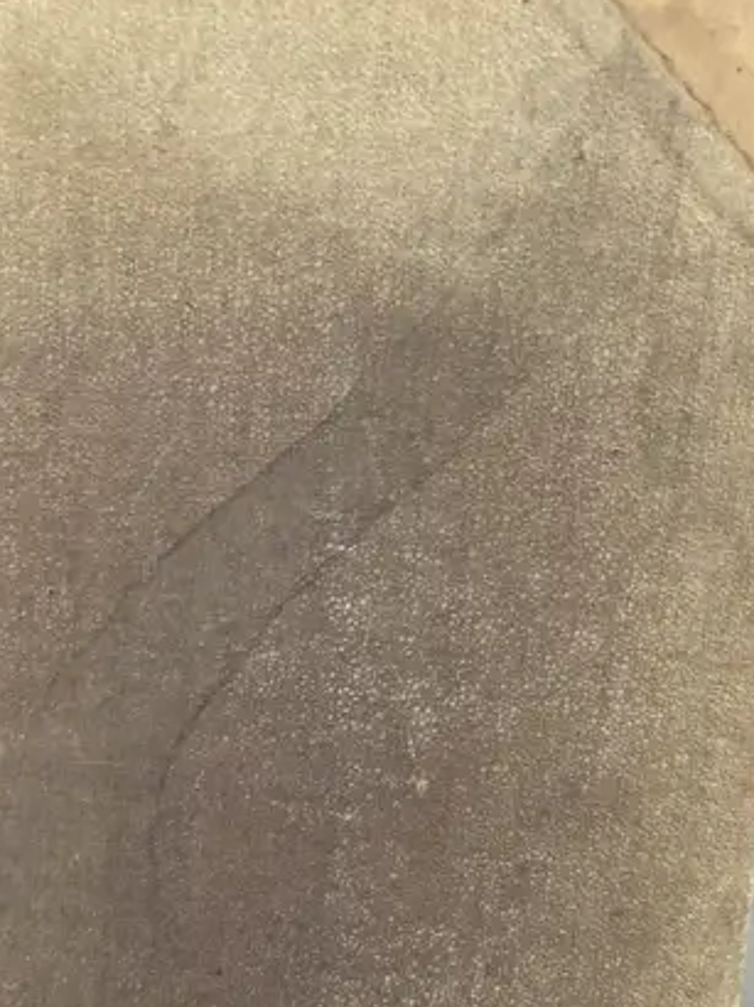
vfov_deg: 27.6
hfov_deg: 20.7
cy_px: 690
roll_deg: +0.9
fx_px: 2035
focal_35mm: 70
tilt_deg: -29.2
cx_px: 118
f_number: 1.8
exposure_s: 1/33
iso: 320
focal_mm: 3.99
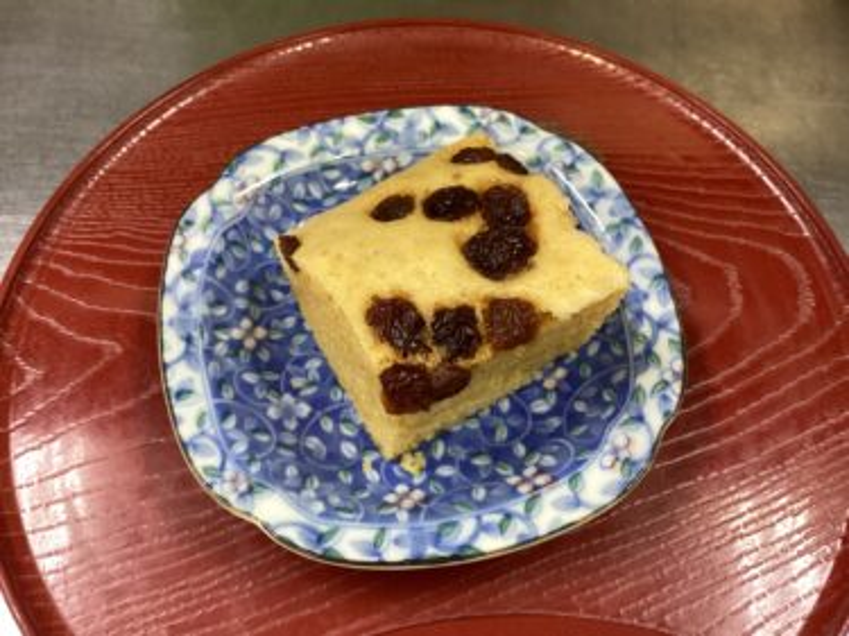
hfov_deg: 58.4
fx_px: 760
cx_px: 424
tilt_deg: -61.4
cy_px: 318
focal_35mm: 31
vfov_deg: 45.4
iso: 160
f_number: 2.4
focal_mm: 3.3
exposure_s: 1/50
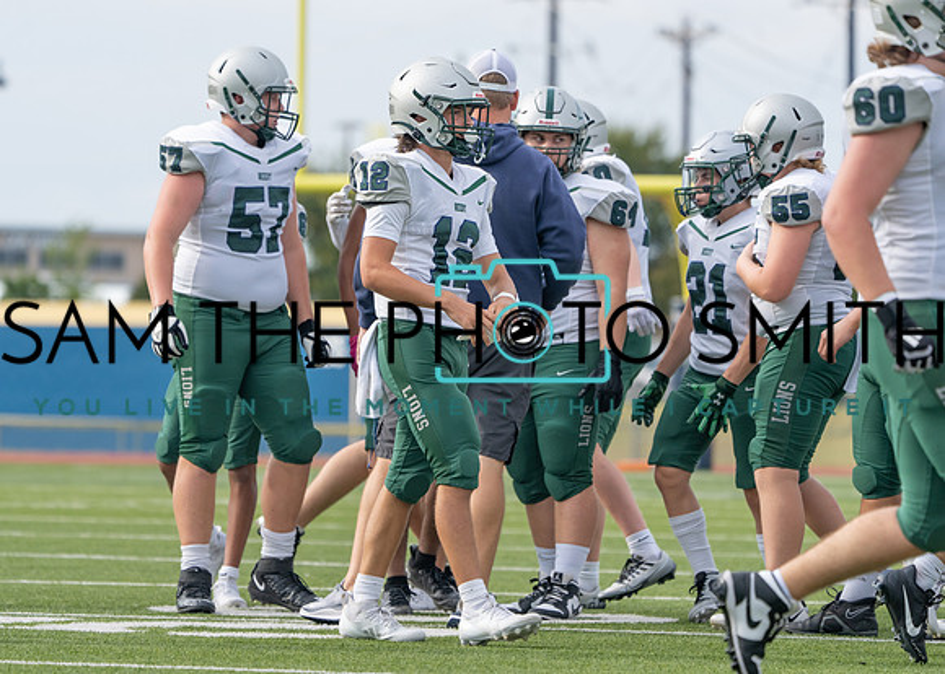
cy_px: 337
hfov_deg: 6.8
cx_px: 436
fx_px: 8006
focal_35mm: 298
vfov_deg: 4.8
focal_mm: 282
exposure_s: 1/1250
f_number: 5.6
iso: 400
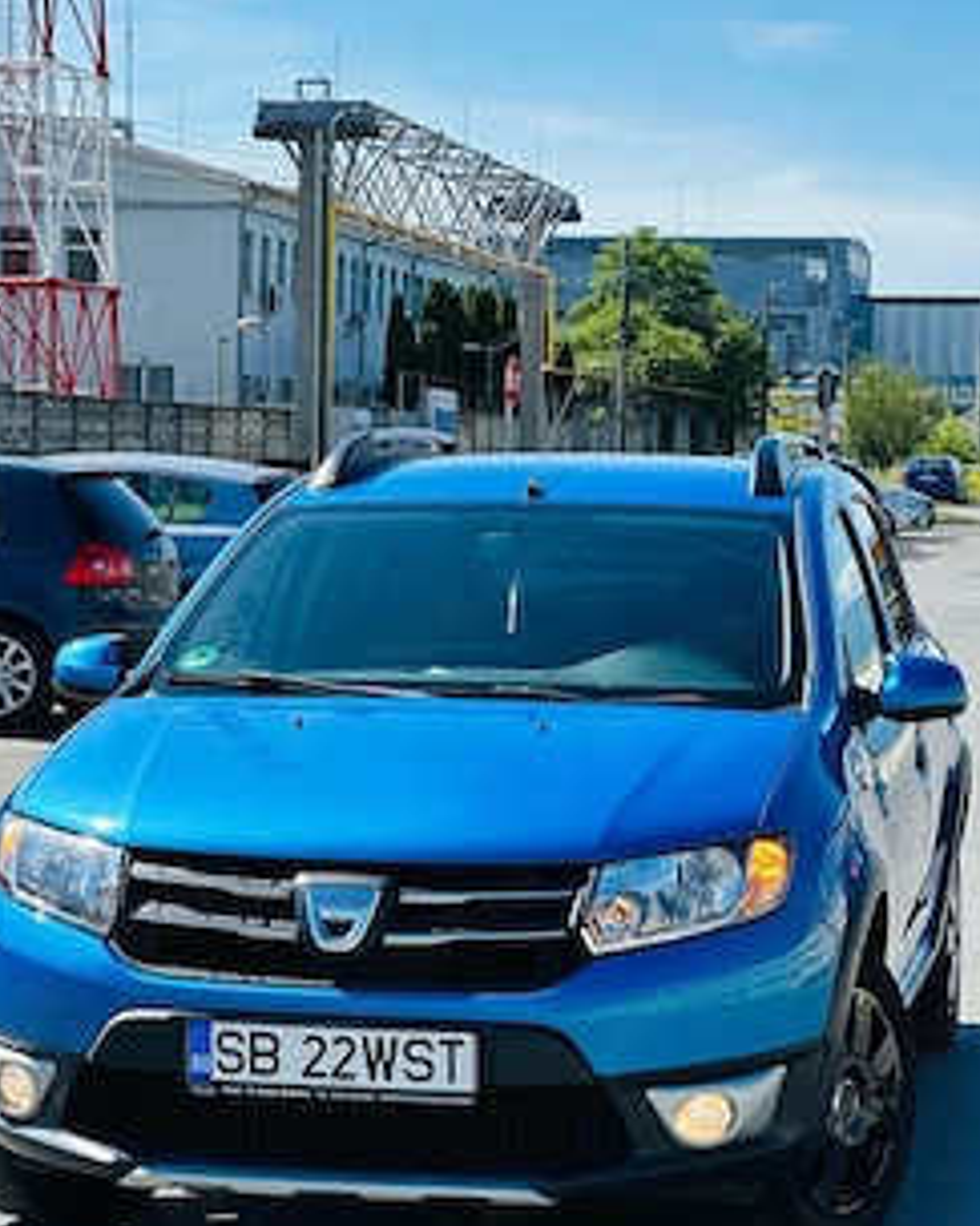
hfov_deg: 15.5
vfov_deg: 19.4
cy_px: 698
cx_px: 488
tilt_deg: -2.9
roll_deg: -1.8
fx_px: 3591
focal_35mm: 99
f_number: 2.8
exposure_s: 1/337
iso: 32
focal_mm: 9
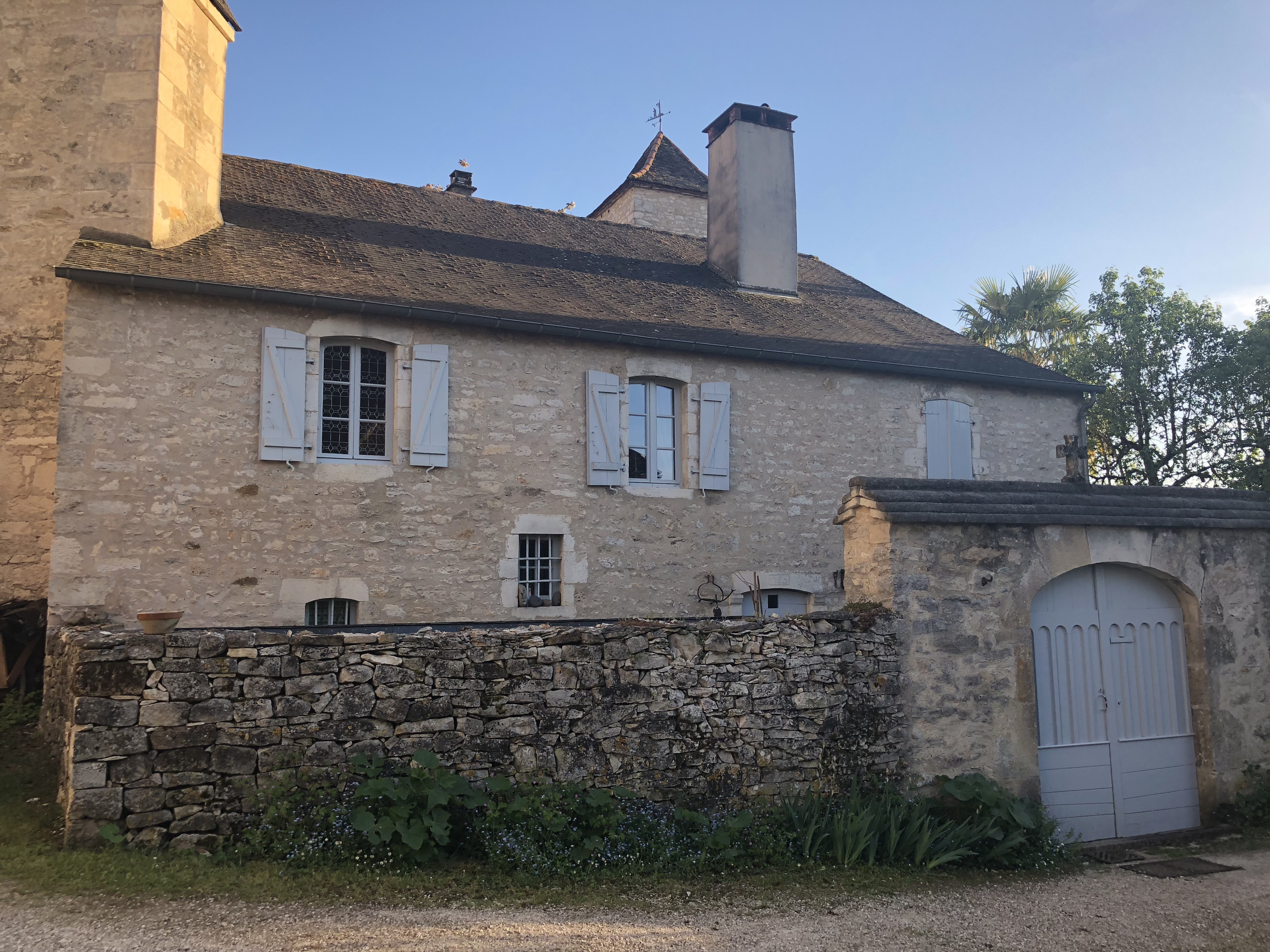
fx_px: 1027
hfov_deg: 63.4
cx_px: 635
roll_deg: +1.3
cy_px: 476
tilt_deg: +6.5
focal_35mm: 28
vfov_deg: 49.7
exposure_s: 1/378
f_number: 1.8
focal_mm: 4
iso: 20
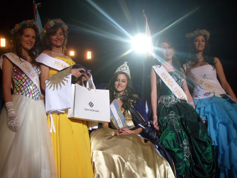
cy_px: 89
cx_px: 118
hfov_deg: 36.8
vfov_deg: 28.0
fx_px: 356
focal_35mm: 52
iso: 80
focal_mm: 8.7
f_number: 3.3
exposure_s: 1/90
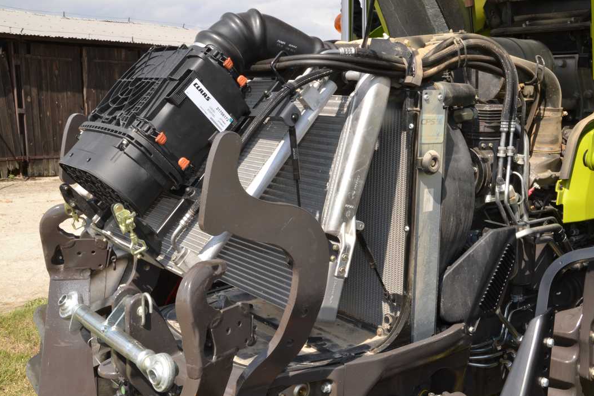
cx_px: 302
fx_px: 660
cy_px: 202
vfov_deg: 33.4
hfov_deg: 48.5
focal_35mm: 40
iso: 800
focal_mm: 26
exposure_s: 1/200
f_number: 18
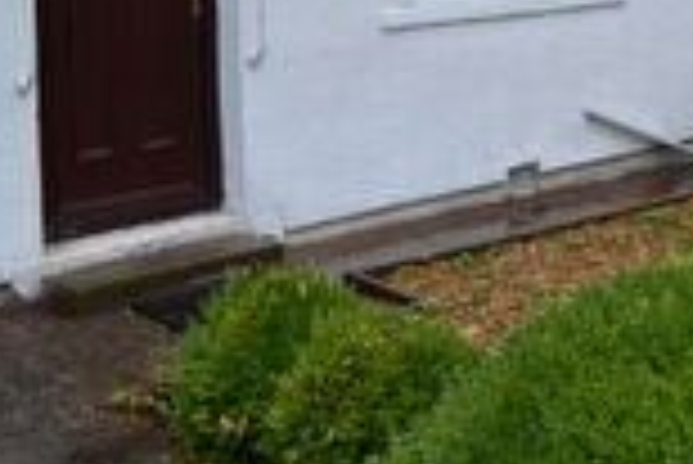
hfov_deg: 27.3
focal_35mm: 68
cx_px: 752
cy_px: -65
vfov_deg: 19.1
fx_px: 1310
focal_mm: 10
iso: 180
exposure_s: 1/125
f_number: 5.6
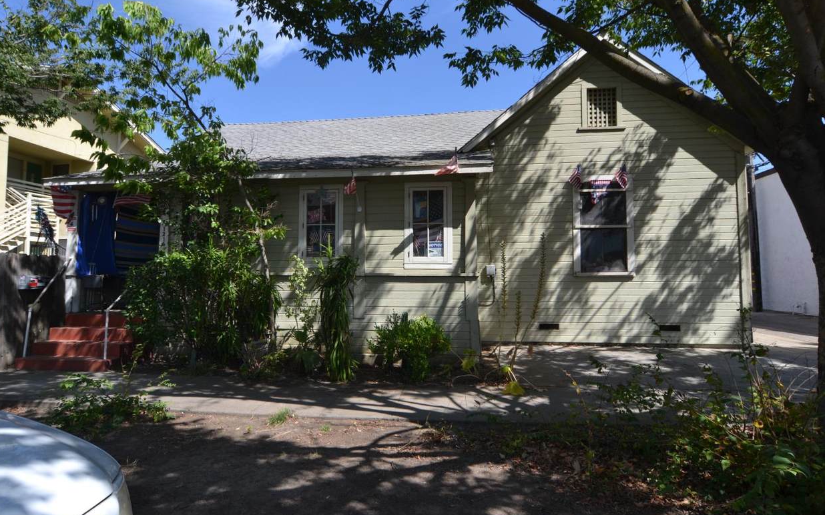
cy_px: 254
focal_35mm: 19
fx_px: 427
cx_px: 399
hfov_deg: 88.0
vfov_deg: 62.2
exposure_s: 1/200
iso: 100
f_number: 7.1
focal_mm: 12
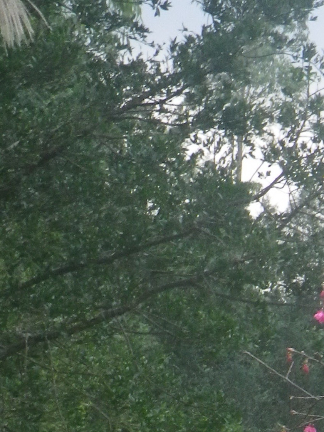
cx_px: 556
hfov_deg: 10.8
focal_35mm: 130
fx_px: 1622
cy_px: 649
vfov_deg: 14.2
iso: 160
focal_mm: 6.1
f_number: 3.8
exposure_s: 1/50
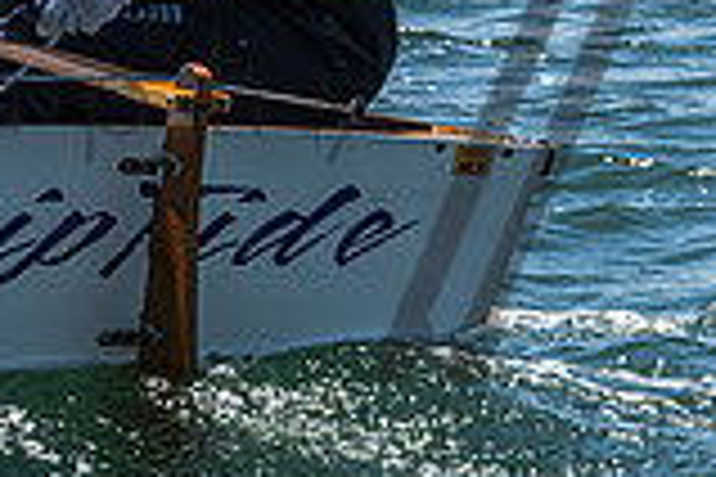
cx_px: 176
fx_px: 14518
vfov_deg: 1.9
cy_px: -241
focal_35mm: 730
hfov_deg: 2.8
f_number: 18
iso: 250
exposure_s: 1/250
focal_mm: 200
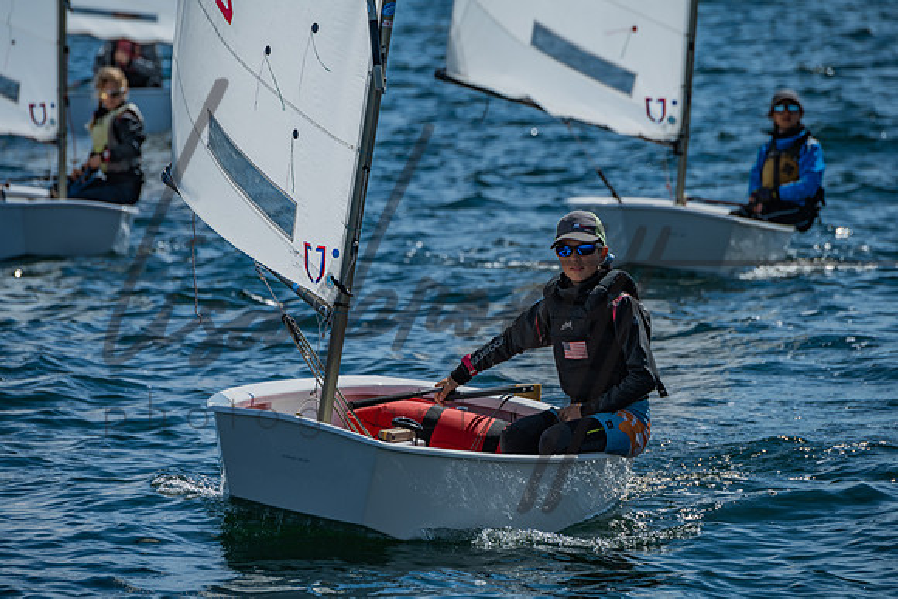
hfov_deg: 5.2
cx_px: 449
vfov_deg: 3.4
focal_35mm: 400
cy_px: 300
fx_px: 9980
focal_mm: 400
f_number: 8
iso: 100
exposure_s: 1/640
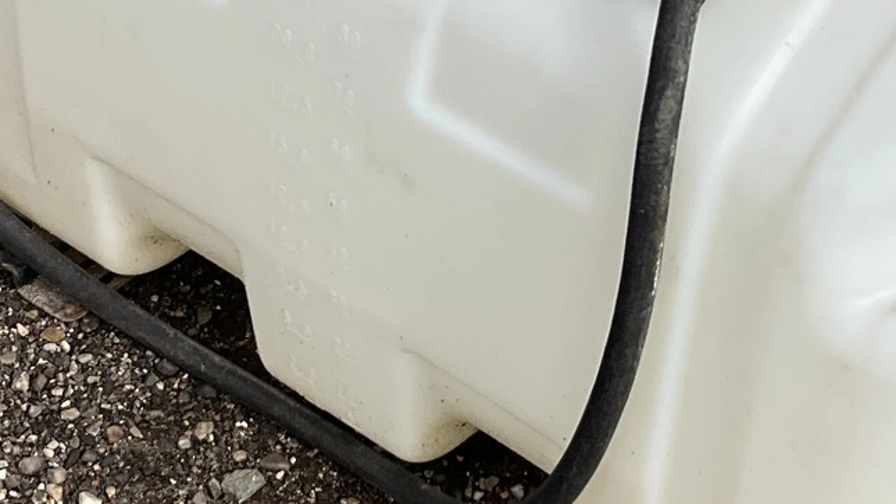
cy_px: 93
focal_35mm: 98
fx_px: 2329
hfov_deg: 21.7
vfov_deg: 12.3
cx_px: 576
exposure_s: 1/1984
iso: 25
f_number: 1.8
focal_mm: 3
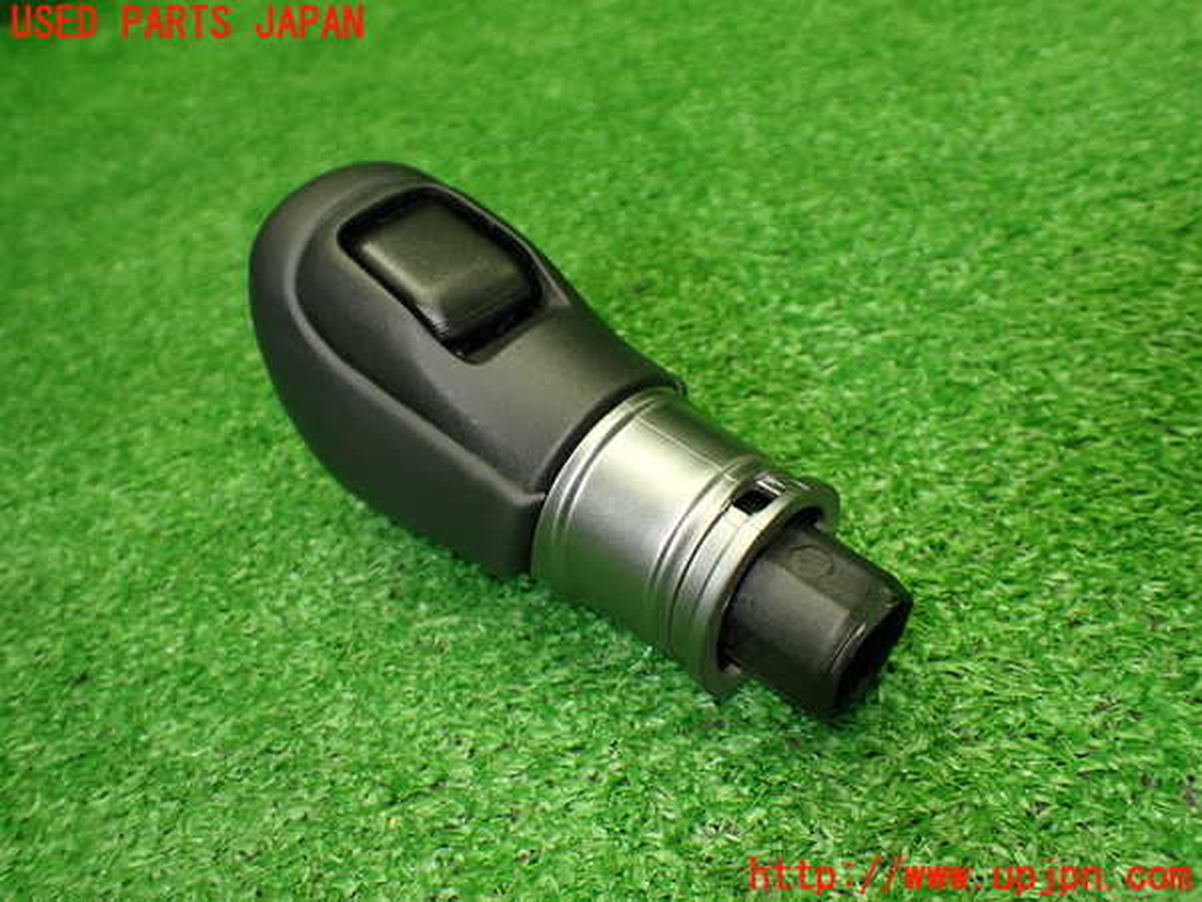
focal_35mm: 30
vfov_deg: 46.8
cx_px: 601
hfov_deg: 60.0
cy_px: 451
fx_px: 1042
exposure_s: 1/125
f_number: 2.3
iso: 500
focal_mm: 5.4
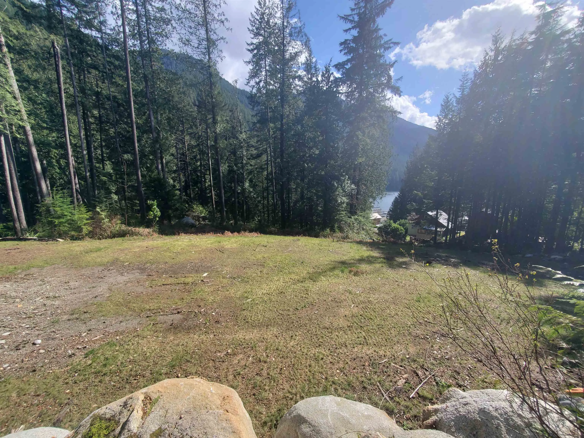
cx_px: 292
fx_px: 219
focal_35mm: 13
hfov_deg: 106.2
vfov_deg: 89.9
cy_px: 219
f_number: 2.2
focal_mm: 1.8
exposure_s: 1/878
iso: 50
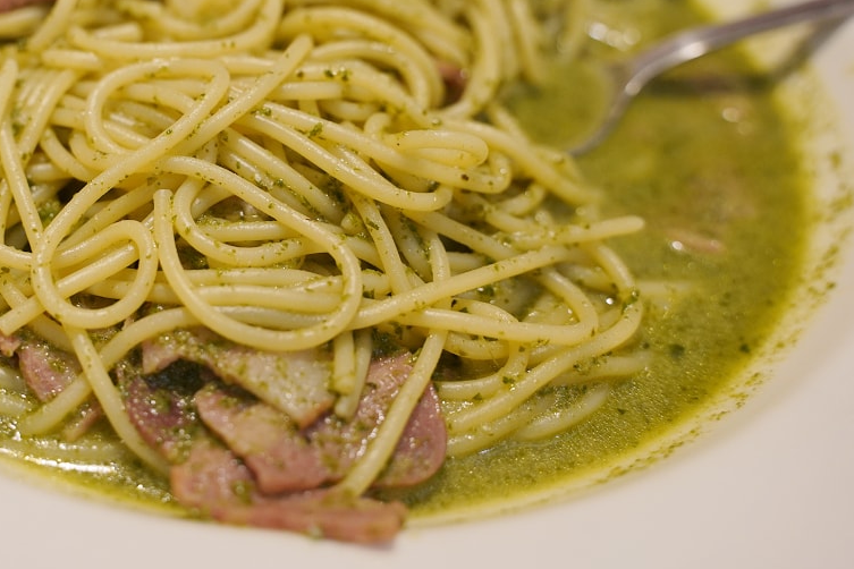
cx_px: 237
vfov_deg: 26.4
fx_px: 1210
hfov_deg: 38.1
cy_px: 195
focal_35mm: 51
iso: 1000
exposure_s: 1/60
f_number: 4
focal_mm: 32
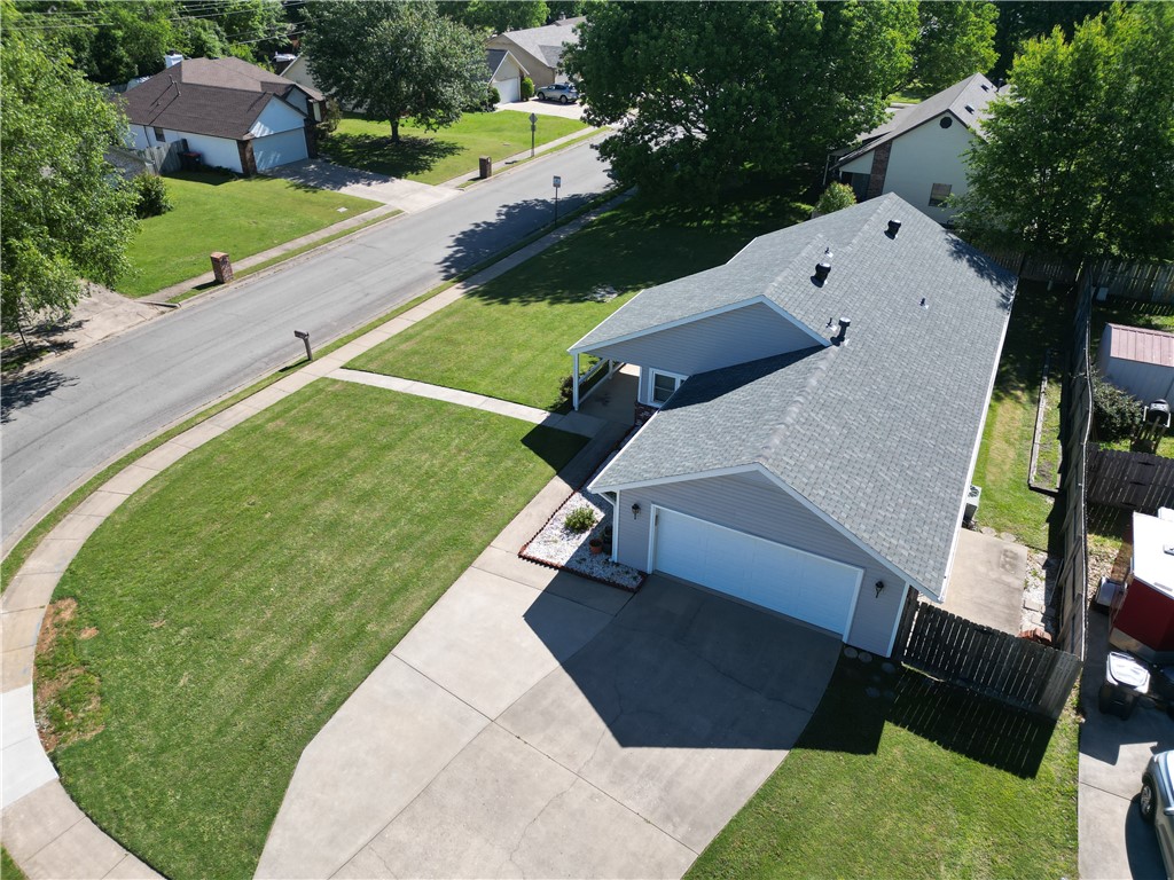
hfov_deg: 71.6
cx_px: 587
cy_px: 440
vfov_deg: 56.8
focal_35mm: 24
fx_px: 814
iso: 120
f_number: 1.7
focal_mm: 6.72
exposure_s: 1/2000
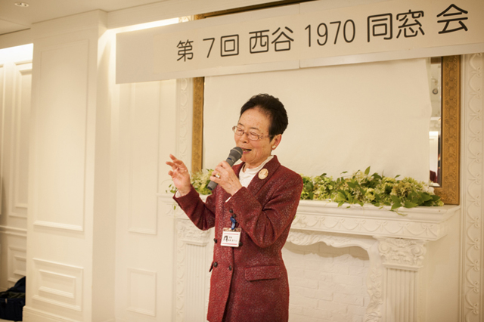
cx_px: 242
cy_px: 161
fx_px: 470
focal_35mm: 35
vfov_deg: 37.8
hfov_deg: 54.5
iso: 280
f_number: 5.6
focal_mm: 35
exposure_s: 1/100
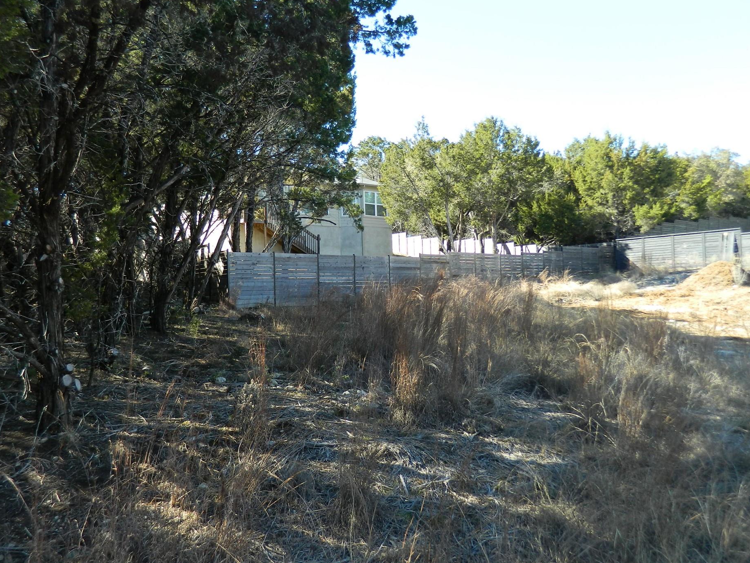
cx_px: 379
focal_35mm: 28
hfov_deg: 63.5
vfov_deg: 49.7
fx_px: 607
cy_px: 285
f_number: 3.1
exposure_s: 1/160
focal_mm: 4.5
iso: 80
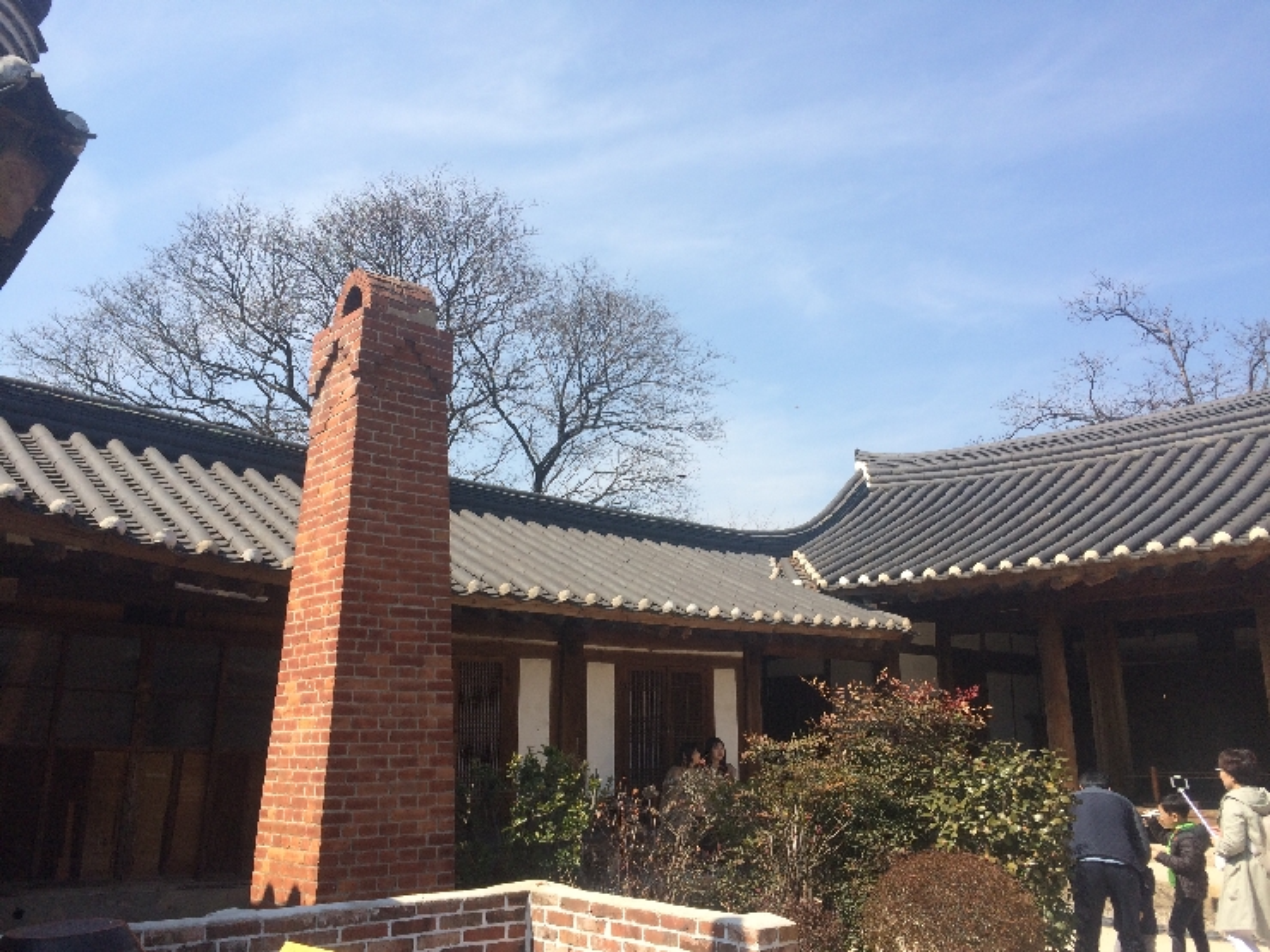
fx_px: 1064
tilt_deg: +13.3
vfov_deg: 48.2
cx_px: 635
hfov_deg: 61.7
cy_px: 476
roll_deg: +1.4
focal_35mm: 29
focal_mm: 4.15
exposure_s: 1/1786
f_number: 2.2
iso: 32
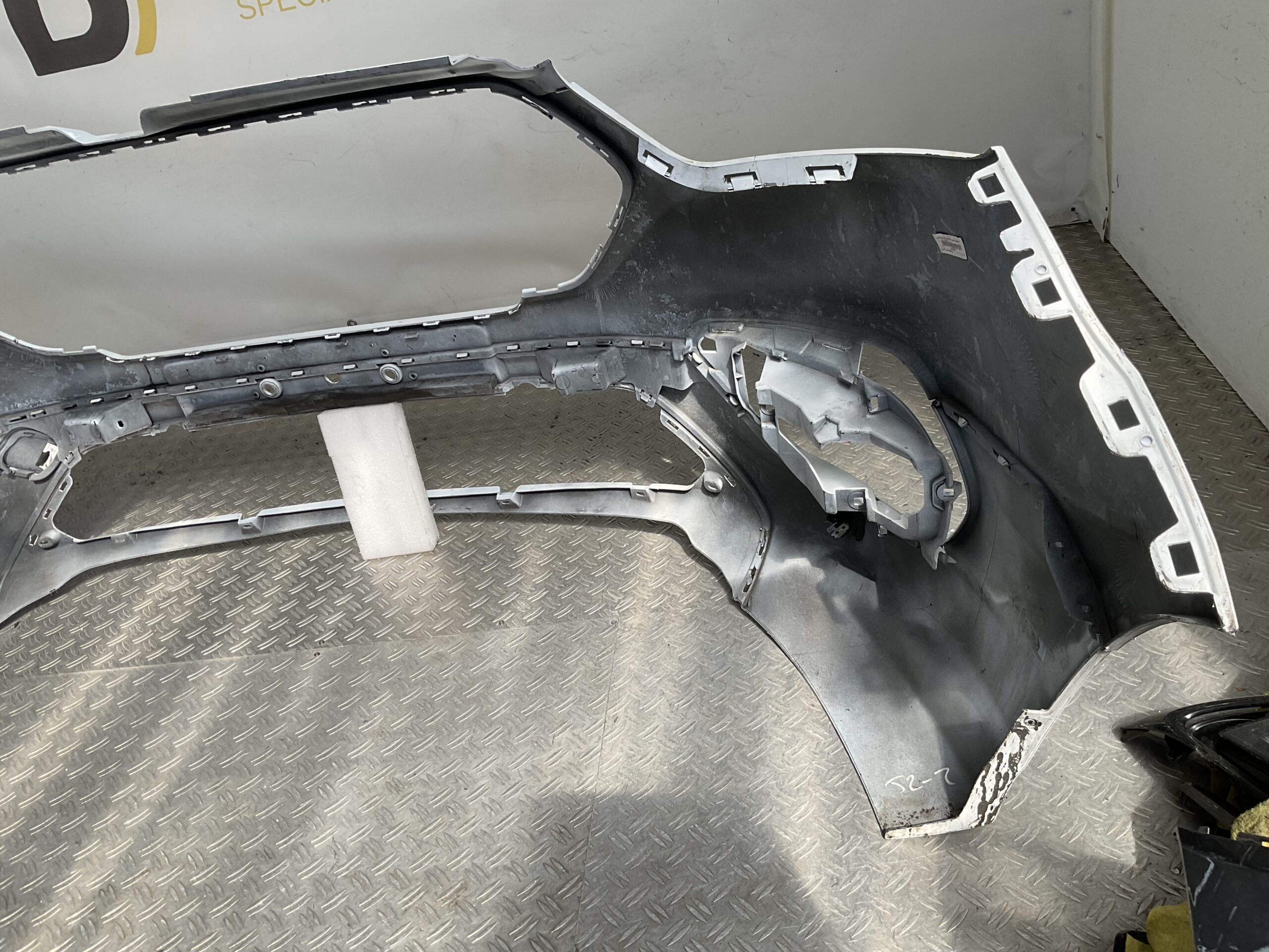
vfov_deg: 48.2
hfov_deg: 61.7
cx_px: 634
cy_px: 476
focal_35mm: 29
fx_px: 1063
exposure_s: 1/534
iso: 16
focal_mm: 3
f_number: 1.8
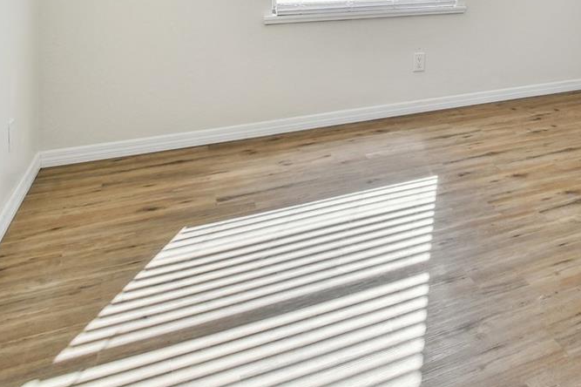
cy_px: -73
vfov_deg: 31.2
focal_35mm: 36
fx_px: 581
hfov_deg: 47.6
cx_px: 526
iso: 100
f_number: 7.1
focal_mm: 10
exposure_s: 1/125
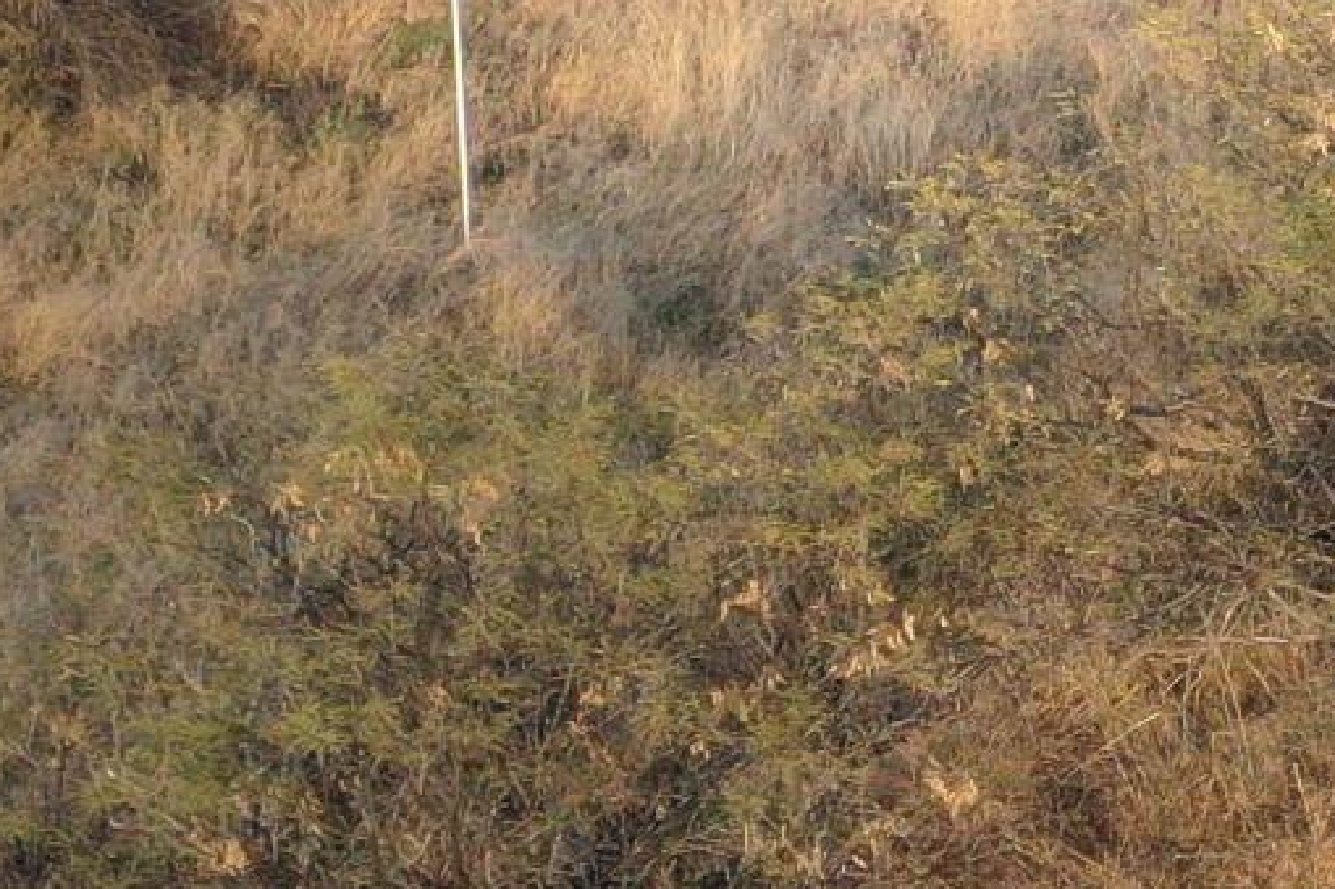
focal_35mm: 165
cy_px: 18
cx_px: 3417
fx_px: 6116
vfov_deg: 8.3
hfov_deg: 10.4
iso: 100
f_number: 4.5
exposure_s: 1/320
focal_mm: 10.26
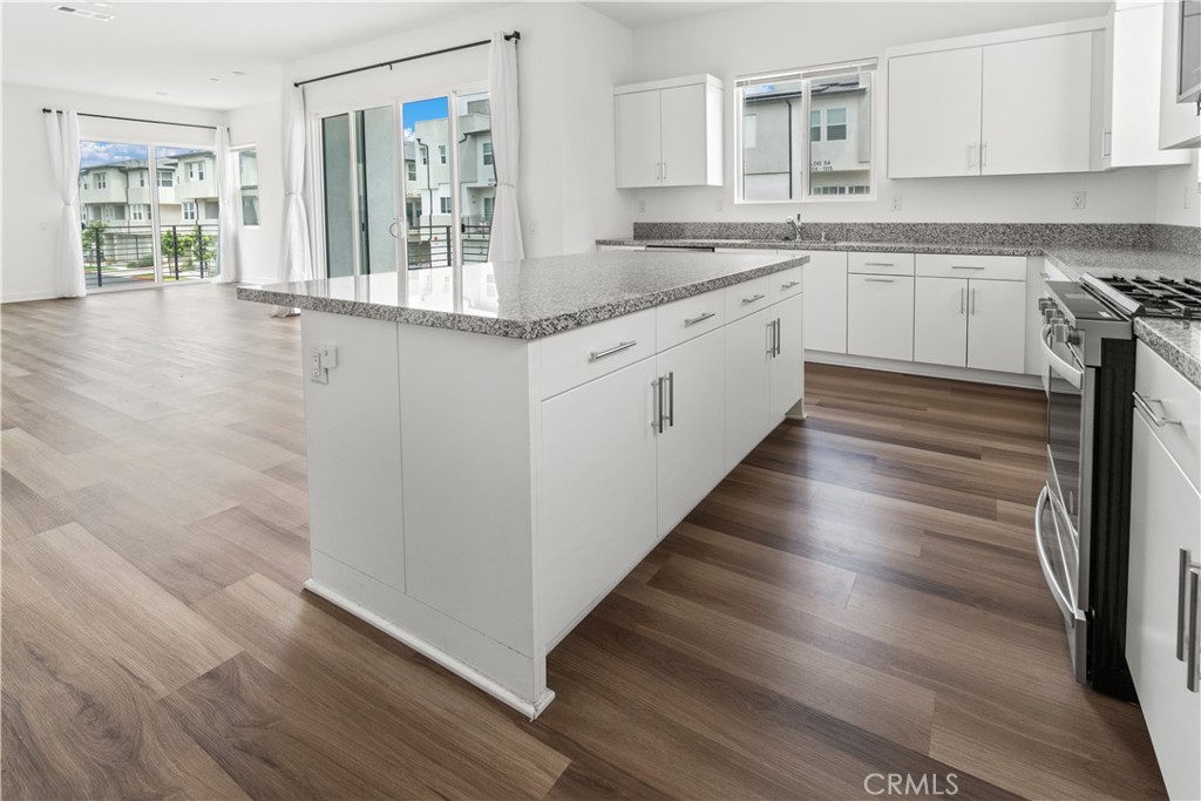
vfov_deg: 77.3
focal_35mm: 15
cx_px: 600
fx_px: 500
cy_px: 400
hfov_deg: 100.4
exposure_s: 1/40
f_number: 5.6
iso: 800
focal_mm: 10
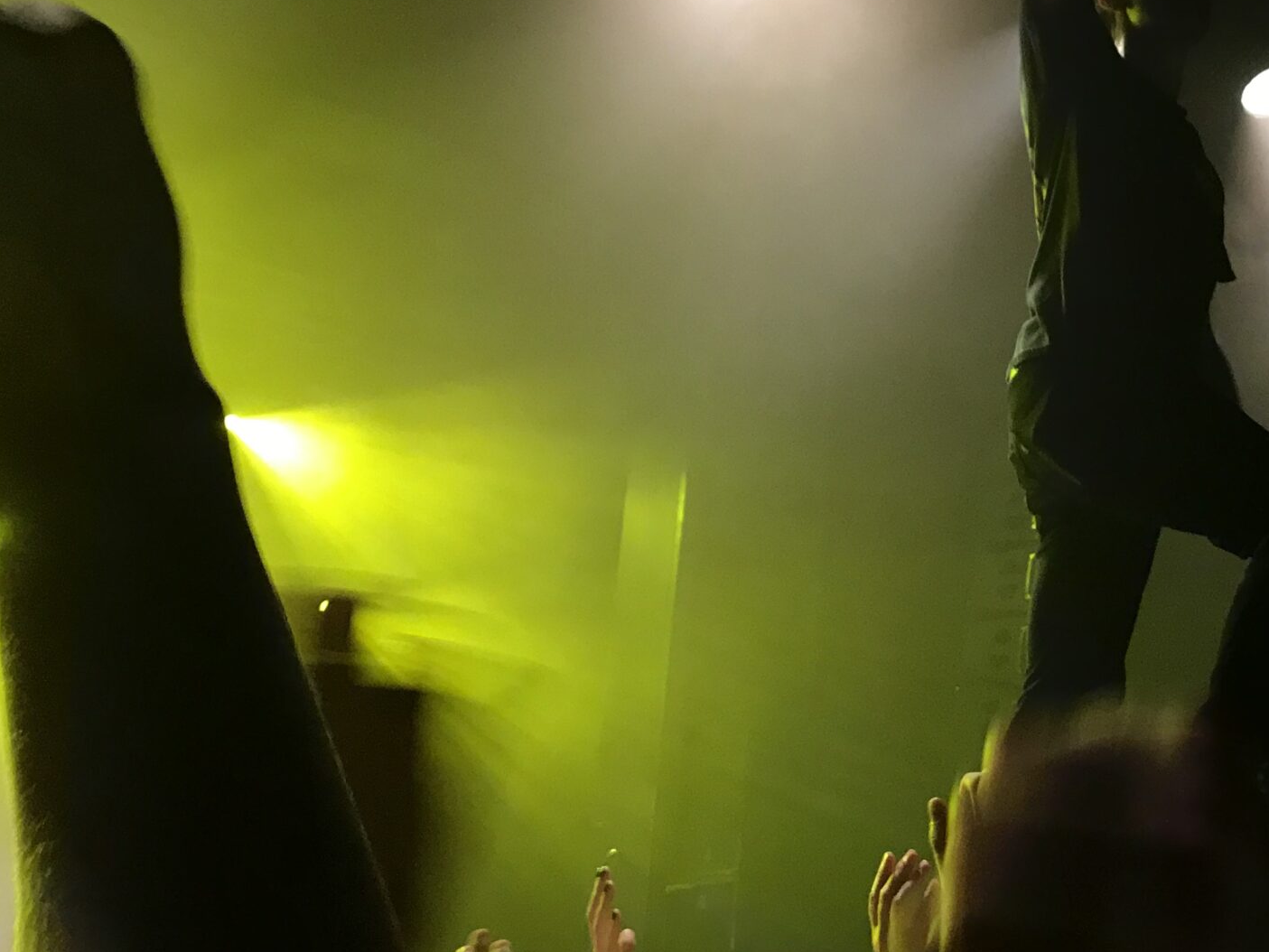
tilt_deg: +24.9
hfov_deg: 36.2
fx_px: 1870
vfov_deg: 28.4
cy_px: 319
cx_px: 1025
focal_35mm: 51
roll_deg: -3.0
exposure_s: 1/17
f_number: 1.8
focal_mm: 3.99
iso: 40
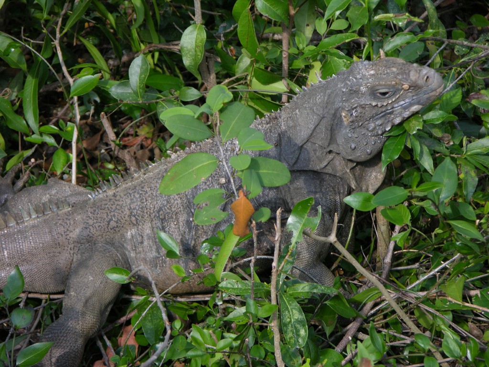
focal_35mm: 190
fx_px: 2684
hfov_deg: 10.4
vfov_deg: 7.8
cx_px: 244
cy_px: 184
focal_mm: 48.5
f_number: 4.5
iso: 50
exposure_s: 1/153
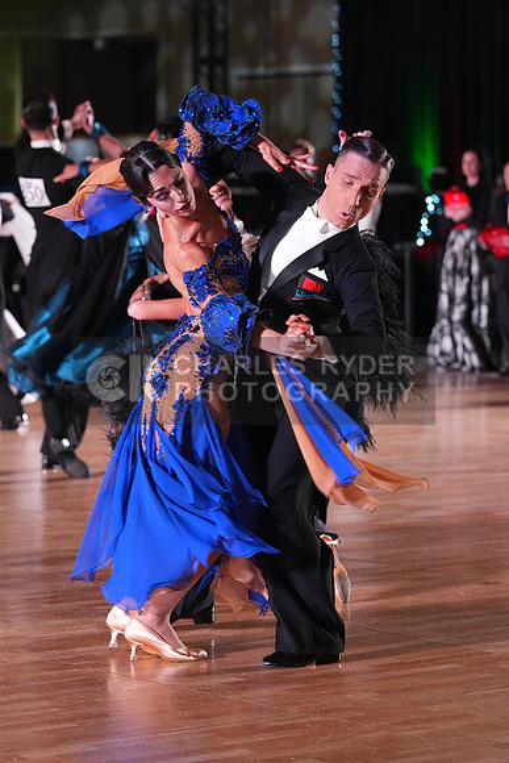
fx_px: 2861
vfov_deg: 15.2
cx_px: 254
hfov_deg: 10.2
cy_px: 382
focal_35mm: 135
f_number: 5
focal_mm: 135
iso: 4000
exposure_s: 1/200
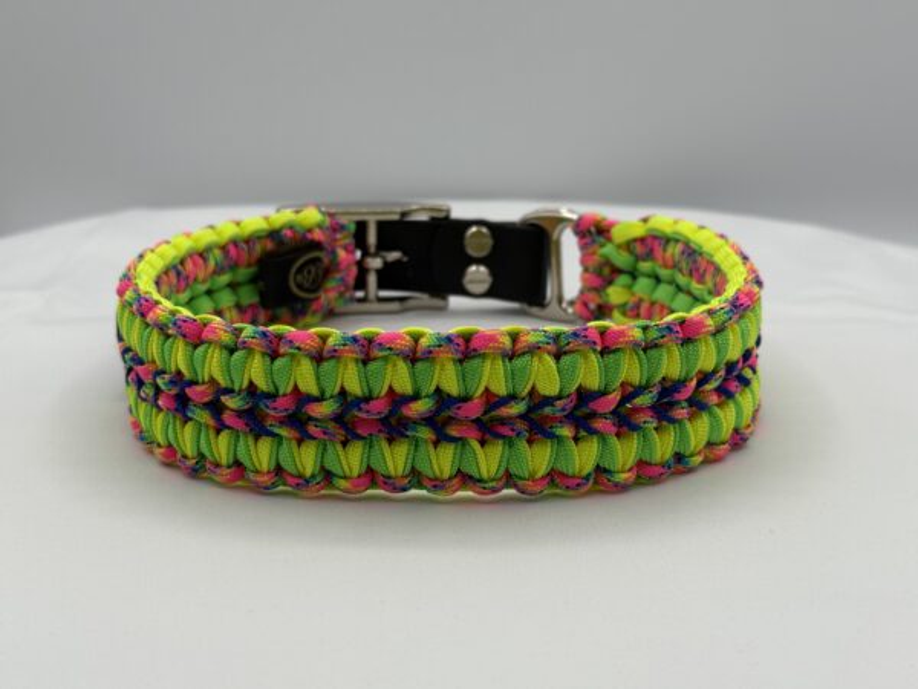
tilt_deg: -18.4
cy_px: 344
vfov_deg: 30.3
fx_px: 1273
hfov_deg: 39.7
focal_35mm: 48
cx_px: 459
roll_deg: +1.3
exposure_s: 1/1980
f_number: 1.78
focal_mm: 6.76
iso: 64
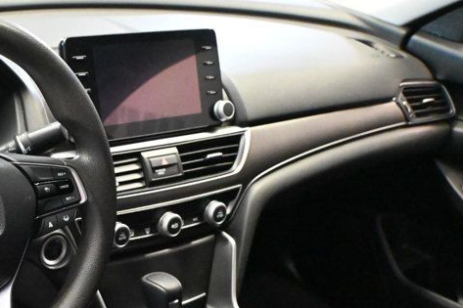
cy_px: 298
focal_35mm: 65
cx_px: 28
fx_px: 836
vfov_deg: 20.3
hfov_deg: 29.4
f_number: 3.8
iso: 11400
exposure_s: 1/60
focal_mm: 20
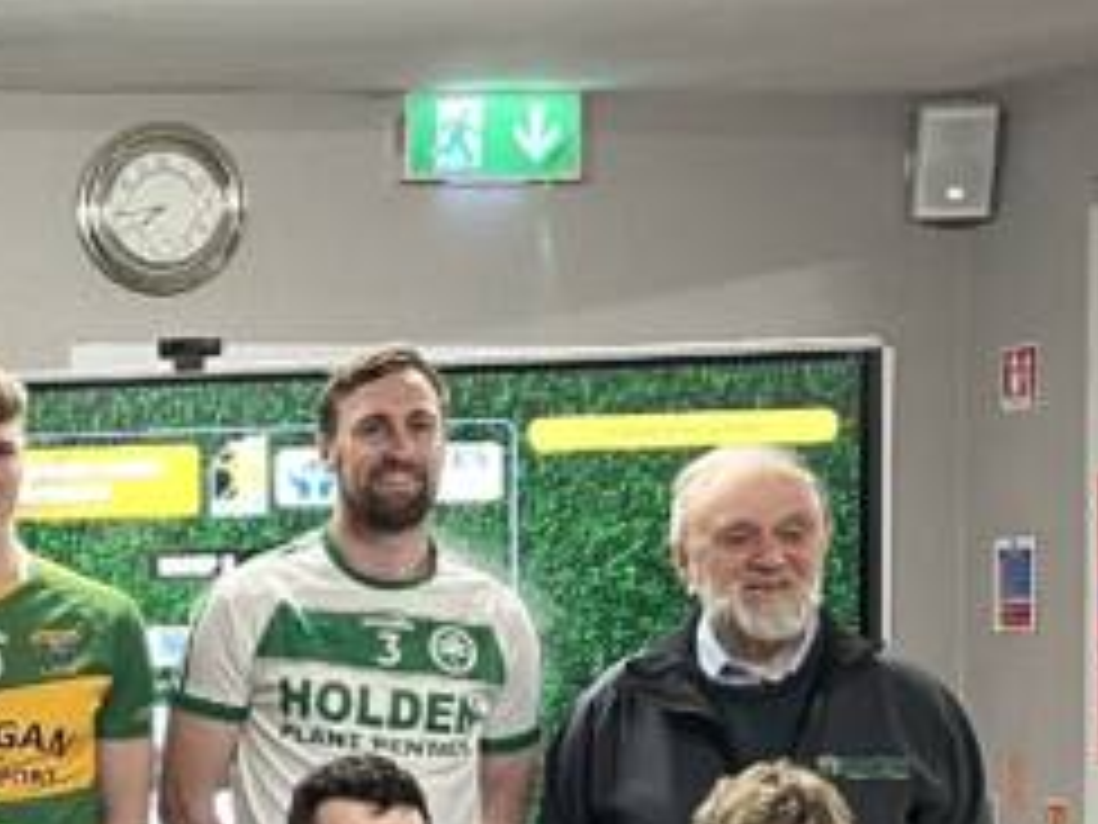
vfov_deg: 13.5
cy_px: 707
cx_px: -824
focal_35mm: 109
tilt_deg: -0.7
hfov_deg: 15.7
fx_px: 3457
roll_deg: +0.3
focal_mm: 5.1
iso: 200
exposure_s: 1/50
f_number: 1.6
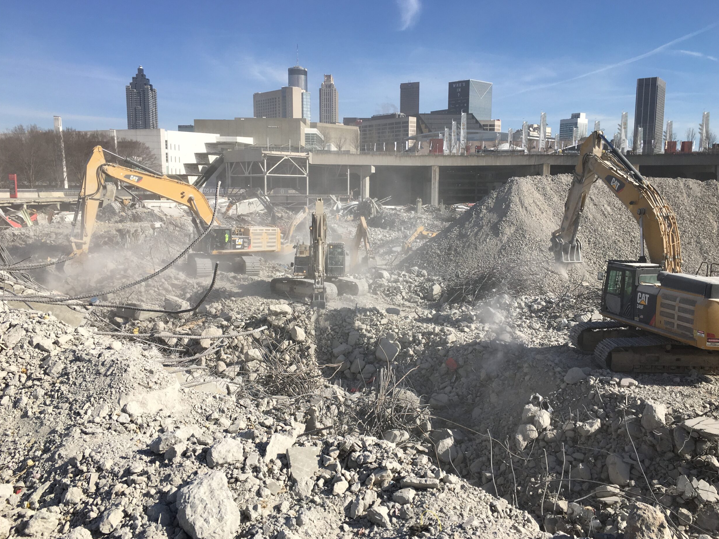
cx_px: 368
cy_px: 270
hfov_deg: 60.0
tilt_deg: -6.6
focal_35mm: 30
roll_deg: -0.1
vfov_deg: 46.8
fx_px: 623
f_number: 2.2
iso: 25
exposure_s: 1/2262
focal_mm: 4.15
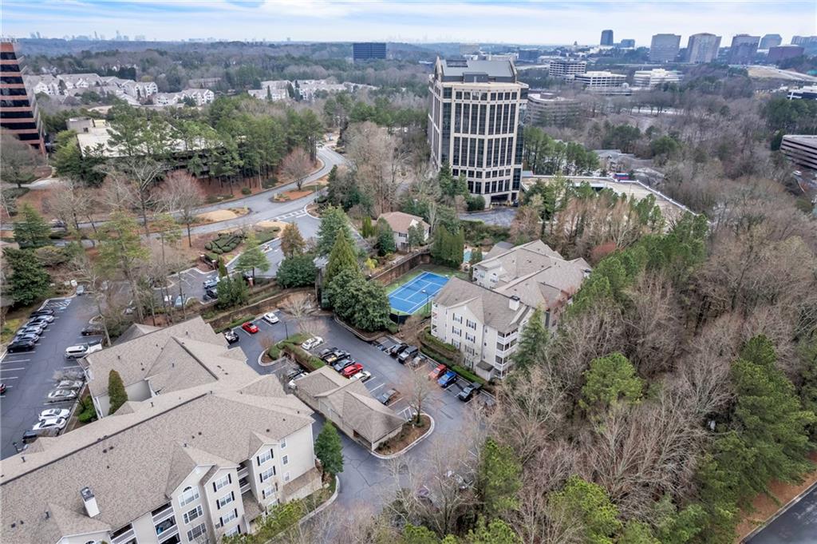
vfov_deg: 57.1
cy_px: 272
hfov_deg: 78.6
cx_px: 408
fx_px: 499
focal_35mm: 22
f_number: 2.8
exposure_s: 1/1000
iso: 150
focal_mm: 8.38
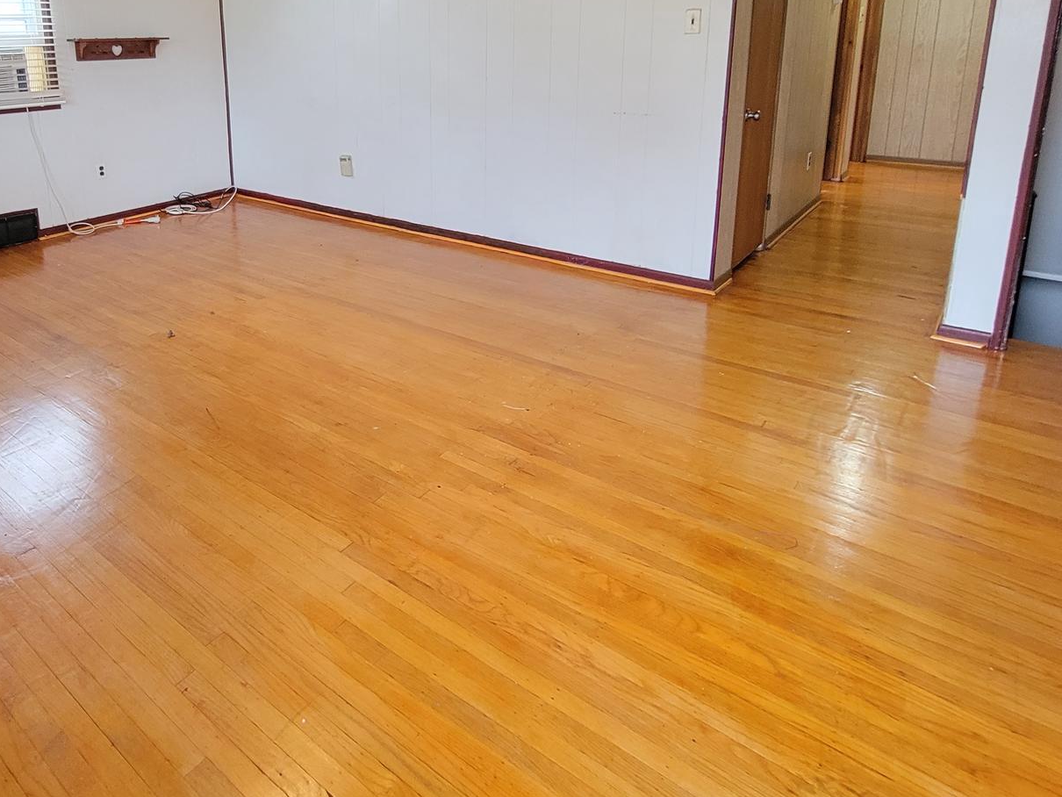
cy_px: 173
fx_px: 675
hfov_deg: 74.2
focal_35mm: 22
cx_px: 360
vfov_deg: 57.1
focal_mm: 2.2
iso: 400
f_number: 2.2
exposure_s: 1/30
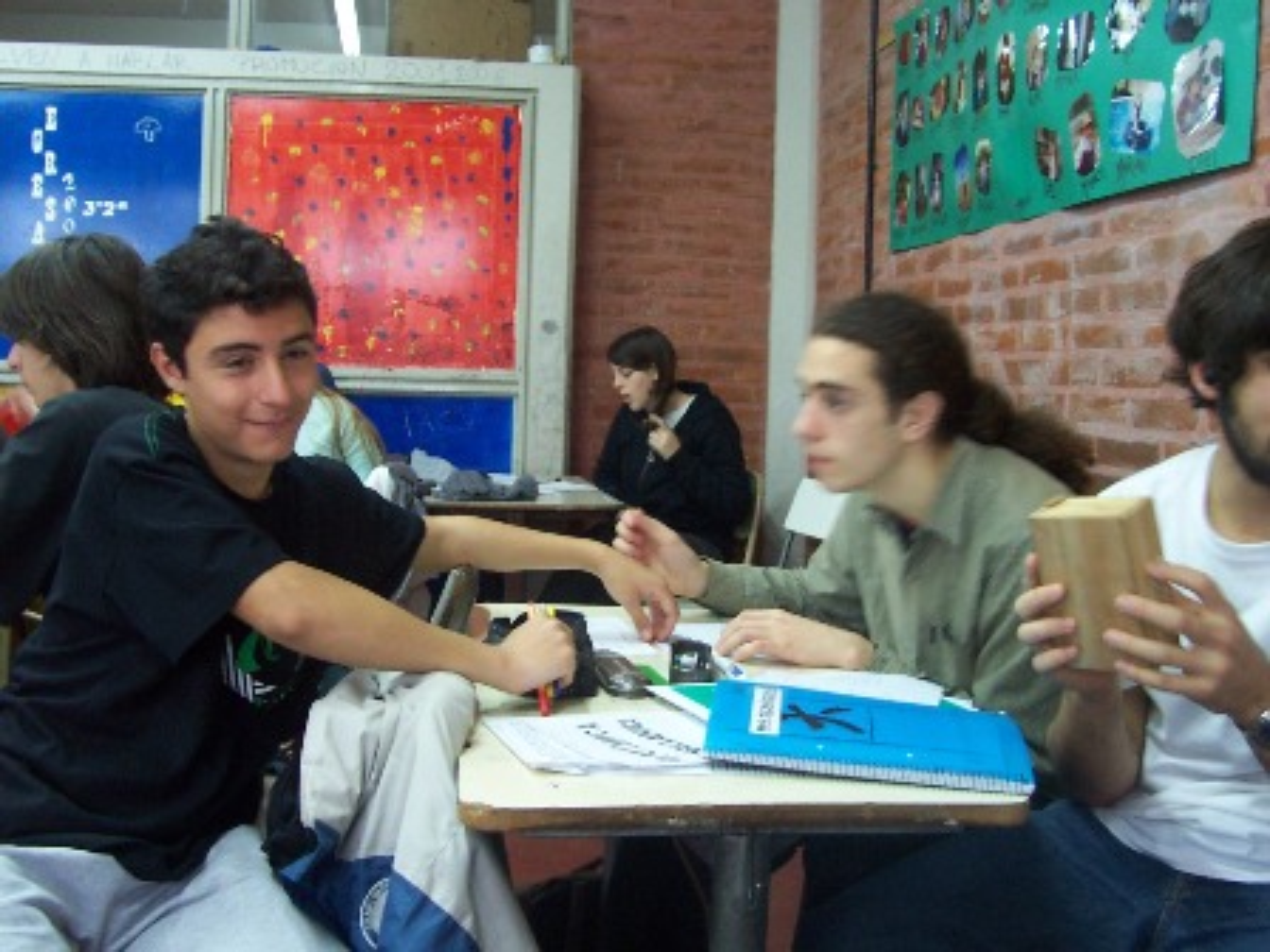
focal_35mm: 37
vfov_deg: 38.7
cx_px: 635
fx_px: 1357
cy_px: 476
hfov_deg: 50.1
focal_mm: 5.6
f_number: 2.8
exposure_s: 1/15
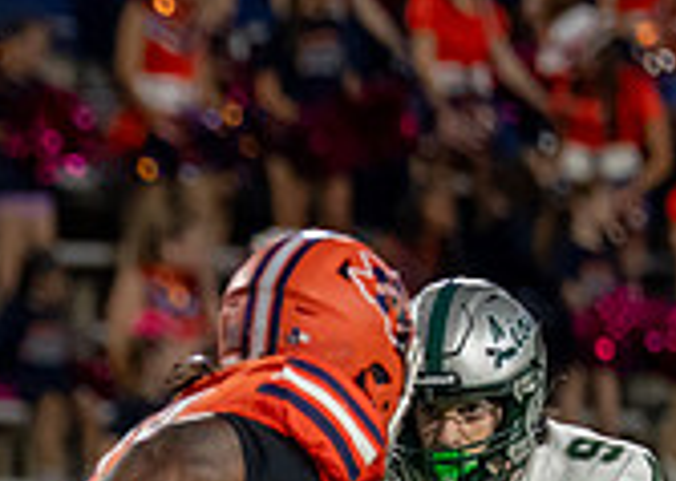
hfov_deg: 1.6
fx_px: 24075
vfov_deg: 1.1
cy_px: 764
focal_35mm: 1255
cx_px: -1029
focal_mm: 200
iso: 2000
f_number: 2.8
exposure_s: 1/1600
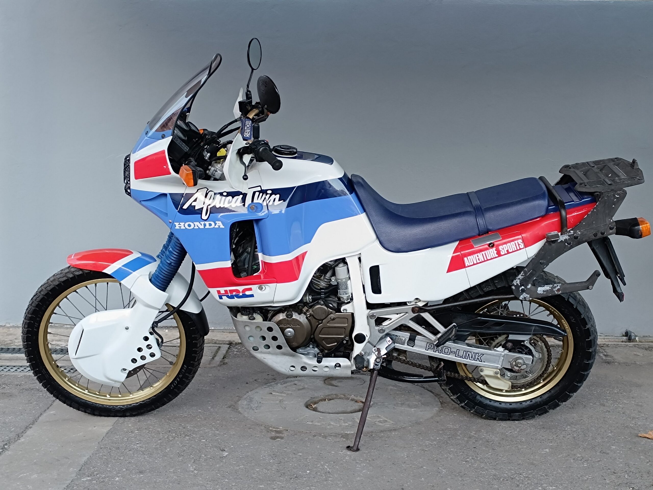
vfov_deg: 56.8
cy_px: 245
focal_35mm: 24
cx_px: 326
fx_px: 453
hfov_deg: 71.6
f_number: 1.65
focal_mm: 6.14
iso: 321
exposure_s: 1/100
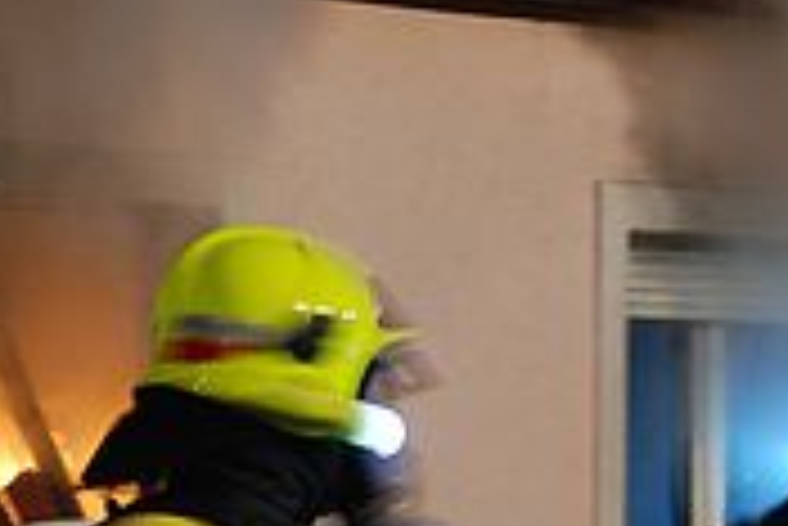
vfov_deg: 8.4
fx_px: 3571
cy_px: 501
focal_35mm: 163
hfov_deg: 12.5
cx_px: 101
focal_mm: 40
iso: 800
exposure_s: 1/6
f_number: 4.5
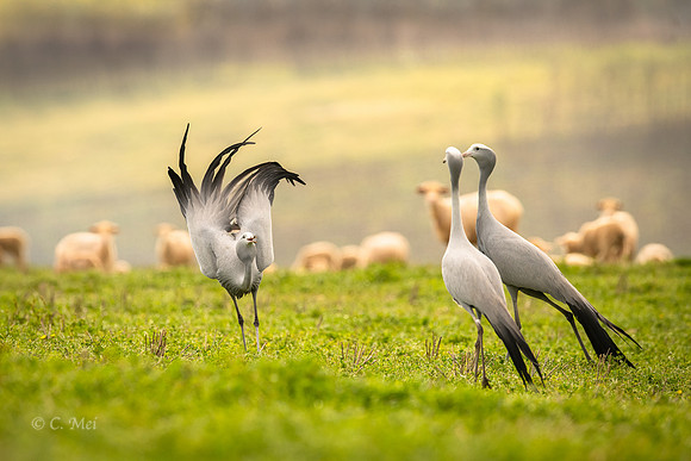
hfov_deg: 2.9
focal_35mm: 714
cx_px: 280
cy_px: 187
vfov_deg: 1.9
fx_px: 13716
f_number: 6.3
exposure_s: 1/1000
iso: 800
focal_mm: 600
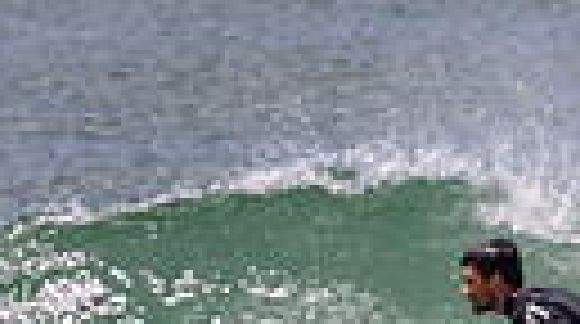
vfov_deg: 0.3
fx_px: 57949
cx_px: 598
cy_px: 403
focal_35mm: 3775
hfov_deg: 0.6
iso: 720
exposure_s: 1/2000
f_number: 11
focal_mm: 800
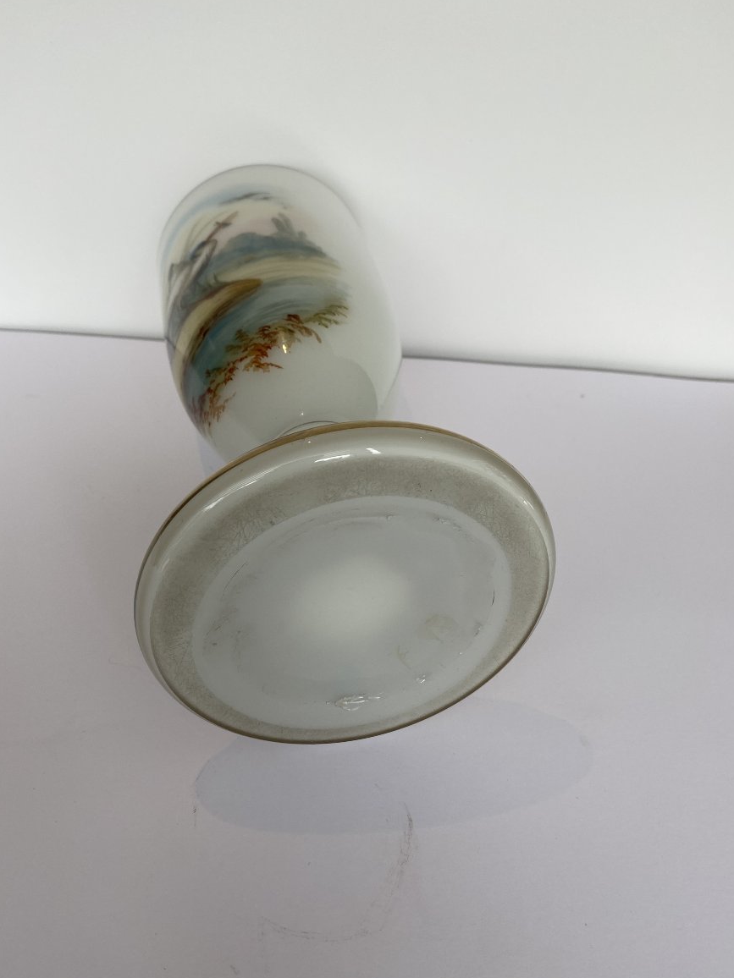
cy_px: 497
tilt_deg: -38.2
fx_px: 763
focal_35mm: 27
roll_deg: -2.5
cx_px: 360
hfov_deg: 51.4
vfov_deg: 65.3
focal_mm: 4.25
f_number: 1.8
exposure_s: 1/161
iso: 32
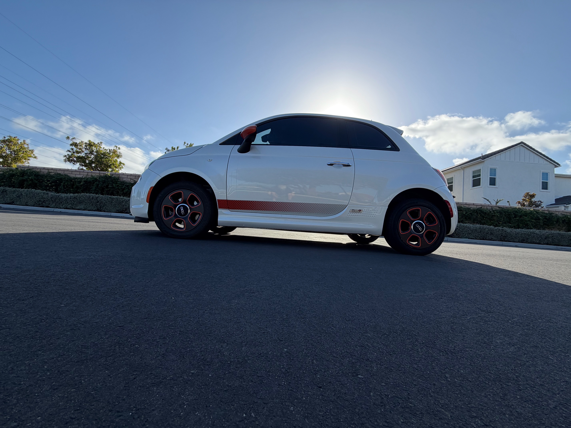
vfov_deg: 85.7
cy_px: 214
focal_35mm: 14
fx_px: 231
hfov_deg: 102.1
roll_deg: -3.7
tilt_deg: +3.2
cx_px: 286
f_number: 2.2
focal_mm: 2.22
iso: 25
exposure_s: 1/770
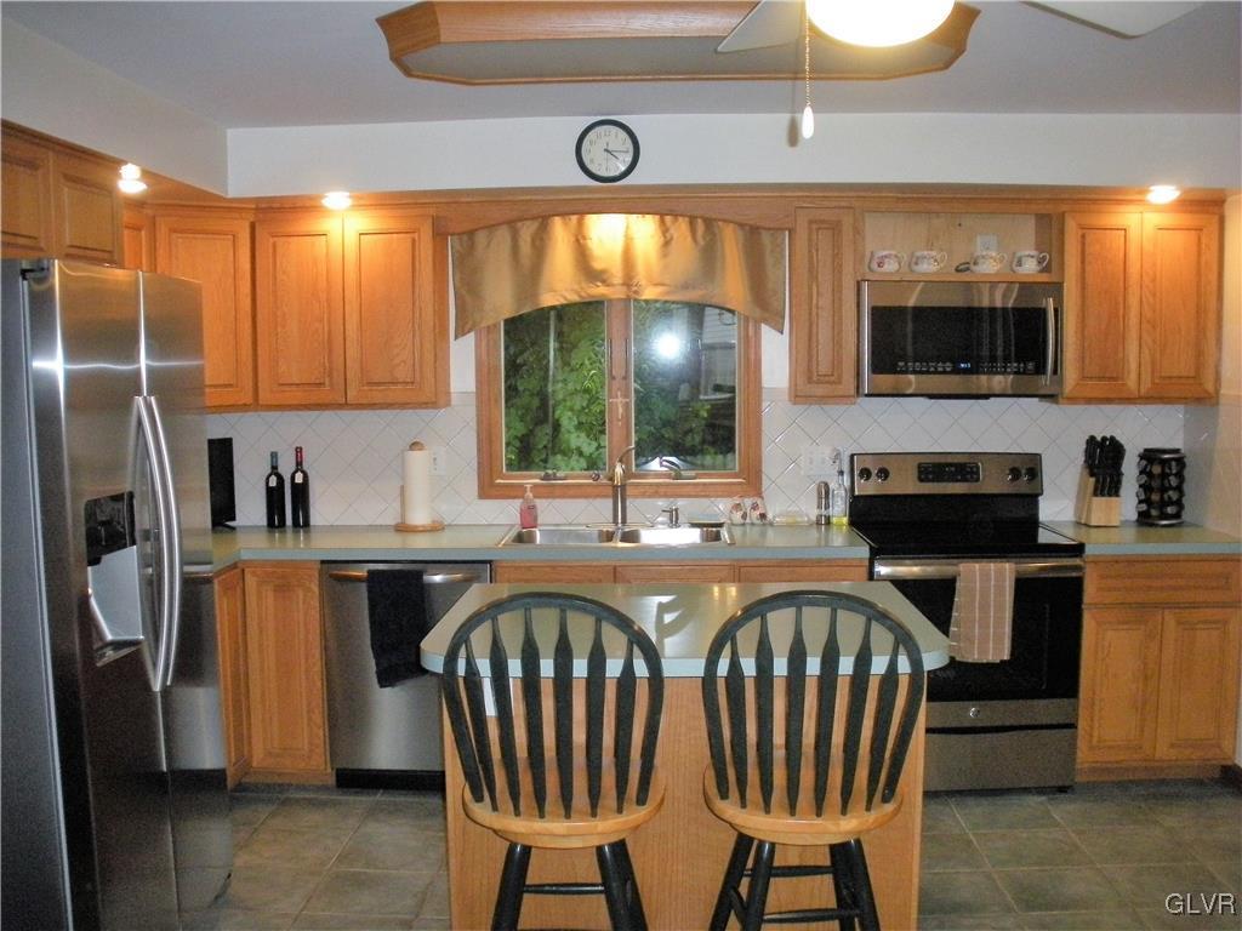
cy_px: 466
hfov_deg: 52.6
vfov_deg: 40.7
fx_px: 1256
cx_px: 621
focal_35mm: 35
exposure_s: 1/60
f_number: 3.5
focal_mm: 6.3
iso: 400
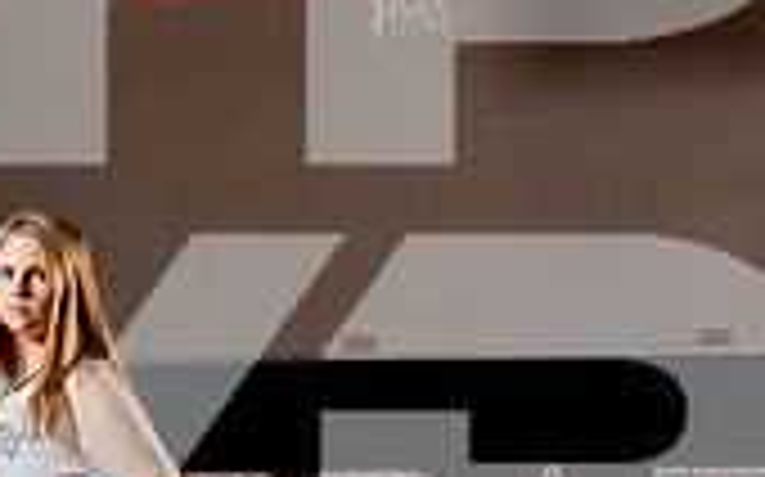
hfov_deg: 10.4
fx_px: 4209
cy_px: 475
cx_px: 234
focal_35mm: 202
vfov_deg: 6.5
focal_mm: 58
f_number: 8
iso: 100
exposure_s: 1/250
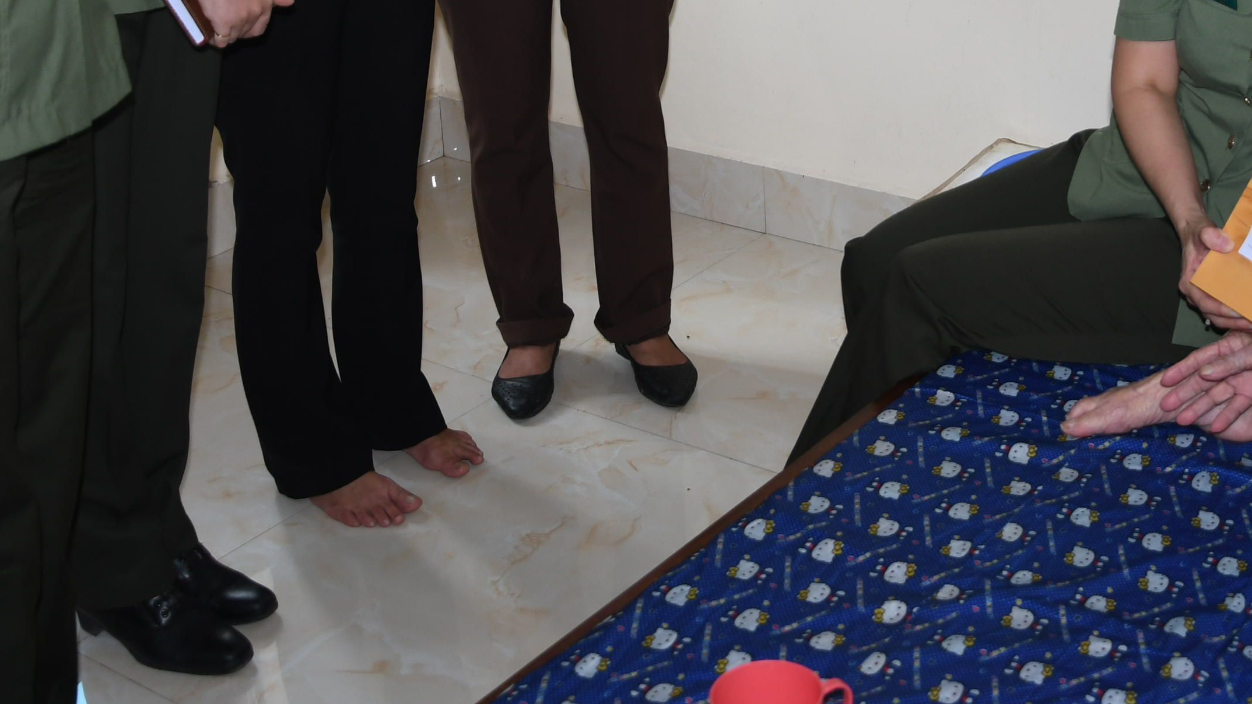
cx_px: 883
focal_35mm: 55
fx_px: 1826
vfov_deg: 20.8
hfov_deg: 37.2
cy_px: -69
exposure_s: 1/200
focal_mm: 18
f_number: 4
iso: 400
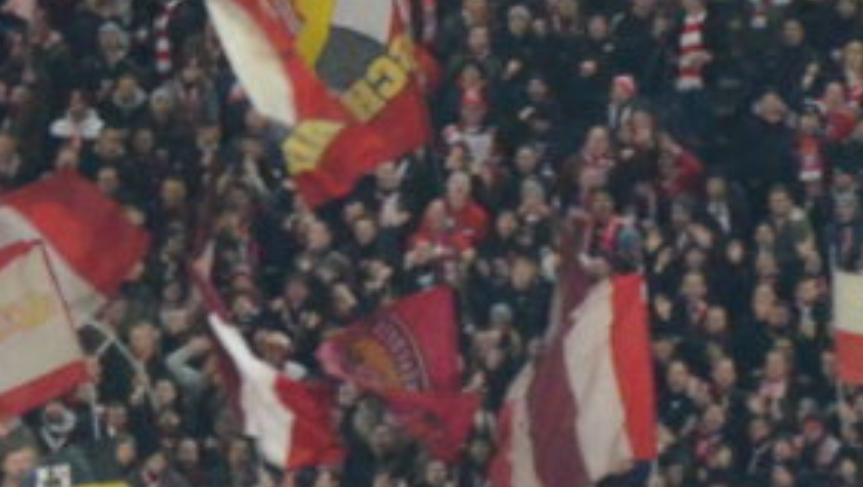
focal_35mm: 933
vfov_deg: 1.3
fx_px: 21361
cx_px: 511
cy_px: -208
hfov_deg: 2.3
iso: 3200
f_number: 5.6
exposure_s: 1/125
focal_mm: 105
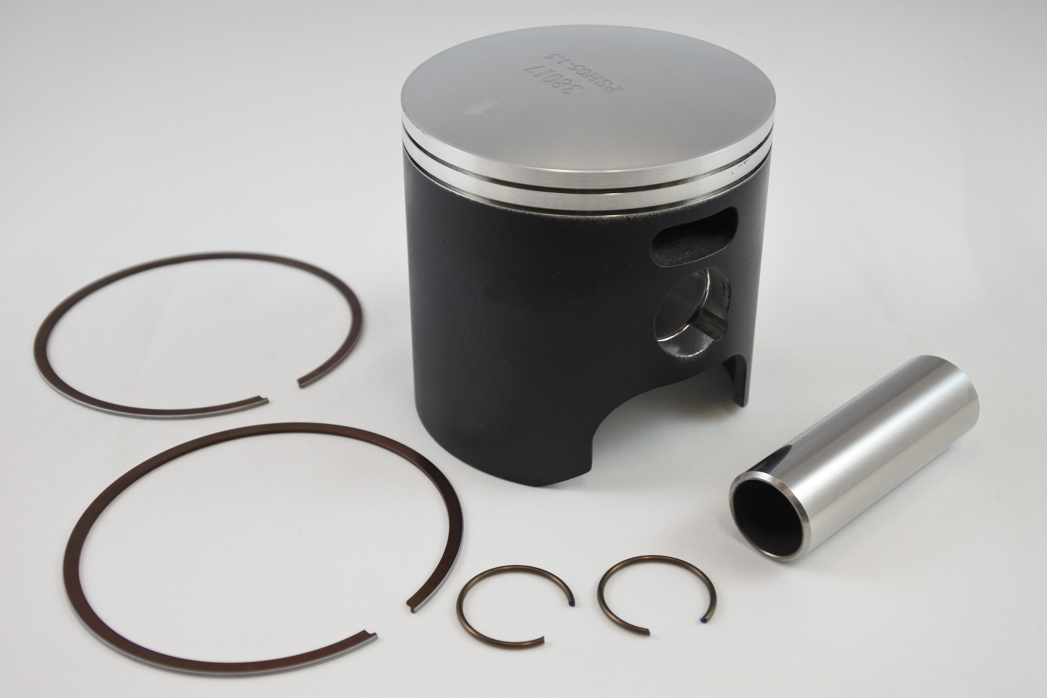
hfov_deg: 41.1
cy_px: 349
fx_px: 1396
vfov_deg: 28.1
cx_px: 524
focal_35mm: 48
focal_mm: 18
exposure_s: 1/125
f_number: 4.5
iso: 400
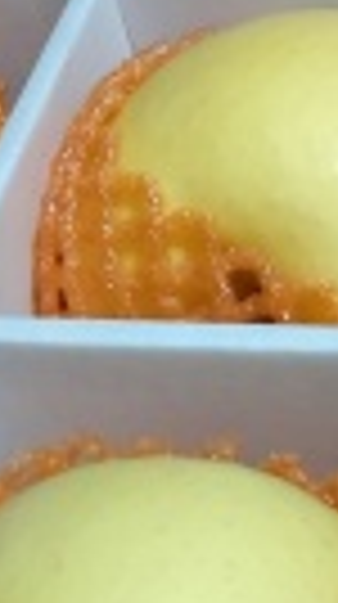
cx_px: 861
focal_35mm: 150
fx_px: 2399
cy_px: -216
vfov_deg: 13.7
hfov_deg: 7.4
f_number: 1.65
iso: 2000
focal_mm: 6.14
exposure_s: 1/20
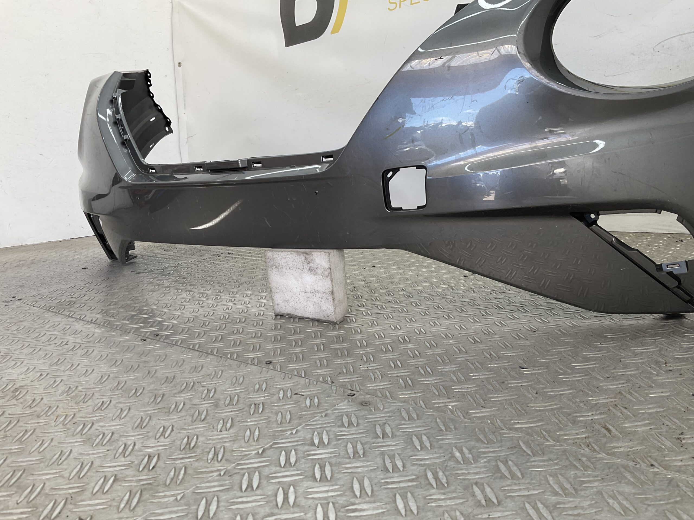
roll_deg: +4.1
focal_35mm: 29
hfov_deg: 61.7
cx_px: 347
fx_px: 581
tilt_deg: -11.7
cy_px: 260
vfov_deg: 48.2
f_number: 1.8
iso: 16
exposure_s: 1/127
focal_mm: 3
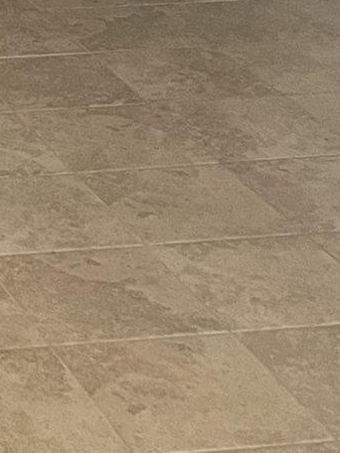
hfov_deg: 10.5
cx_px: -381
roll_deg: +0.2
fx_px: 1675
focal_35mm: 128
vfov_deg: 13.9
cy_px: -336
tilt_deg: -9.1
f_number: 1.6
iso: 400
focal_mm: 5.1
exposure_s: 1/60
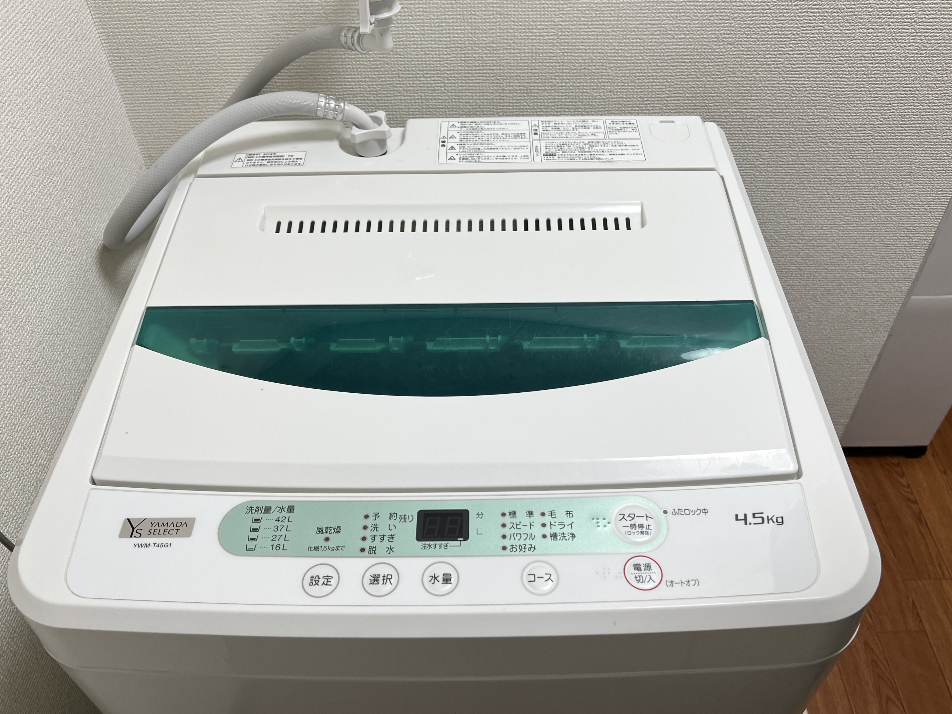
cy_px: 345
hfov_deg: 61.7
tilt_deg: -44.6
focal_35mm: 29
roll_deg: +0.5
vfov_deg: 48.2
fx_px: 798
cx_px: 482
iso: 50
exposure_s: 1/100
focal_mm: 5.7
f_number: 1.5
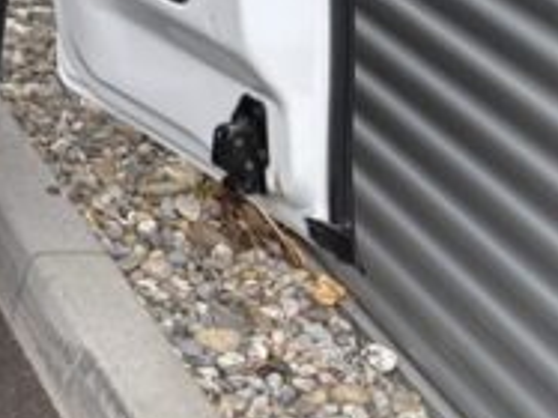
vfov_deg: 12.5
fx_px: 1724
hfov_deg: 14.8
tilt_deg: -11.4
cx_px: -582
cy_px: -352
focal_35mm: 107
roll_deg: -0.2
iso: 50
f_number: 1.6
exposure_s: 1/675
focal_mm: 5.96
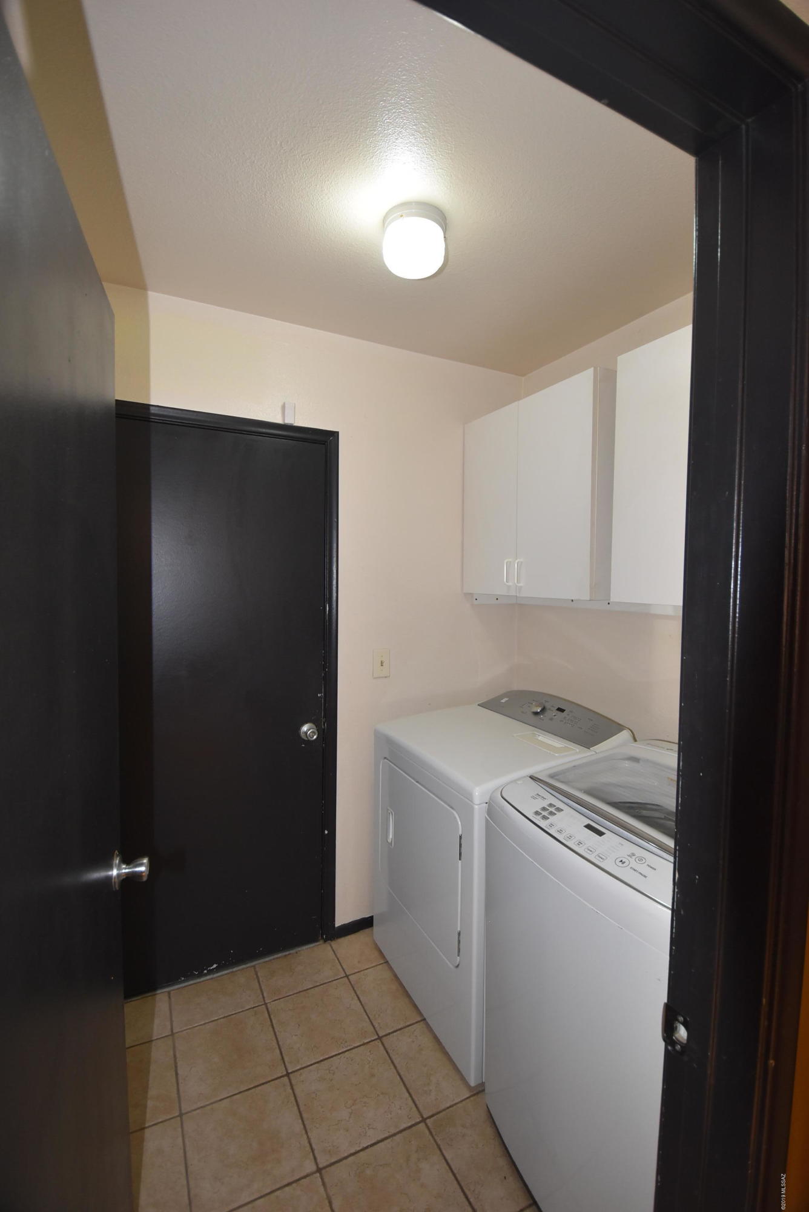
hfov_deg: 77.4
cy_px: 606
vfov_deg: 100.4
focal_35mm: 15
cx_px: 404
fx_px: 505
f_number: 3.5
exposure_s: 1/60
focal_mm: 10
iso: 900
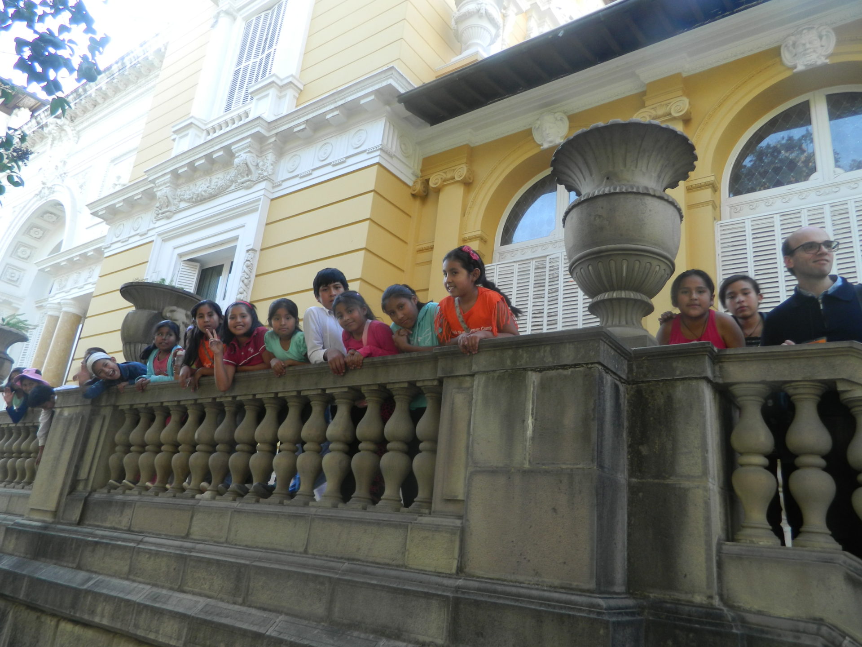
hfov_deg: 69.4
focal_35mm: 25
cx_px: 431
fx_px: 623
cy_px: 324
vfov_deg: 54.9
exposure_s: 1/50
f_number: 3.1
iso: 80
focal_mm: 4.5
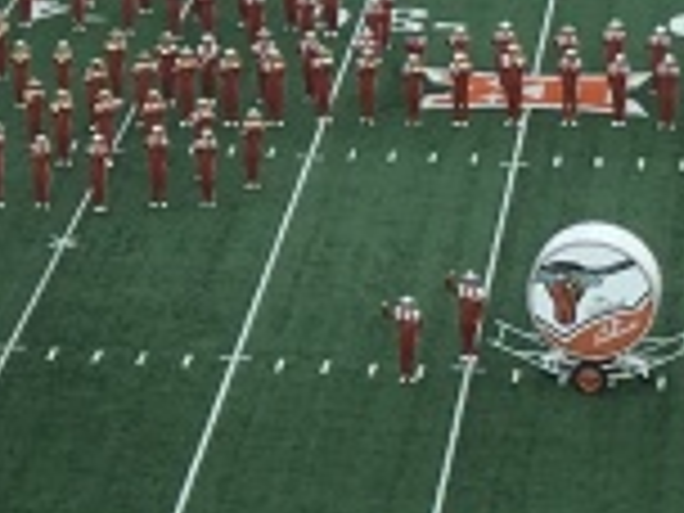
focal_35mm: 196
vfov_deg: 7.5
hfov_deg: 9.8
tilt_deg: -16.8
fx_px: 3873
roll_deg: +5.2
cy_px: -14
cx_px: -292
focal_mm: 4.15
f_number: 2.2
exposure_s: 1/343
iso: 25
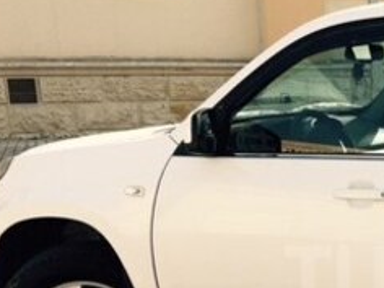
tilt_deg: -12.6
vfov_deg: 17.8
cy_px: 276
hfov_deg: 21.8
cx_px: 493
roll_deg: +0.1
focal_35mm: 81
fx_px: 899
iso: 25
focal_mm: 4.15
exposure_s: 1/894
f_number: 2.2
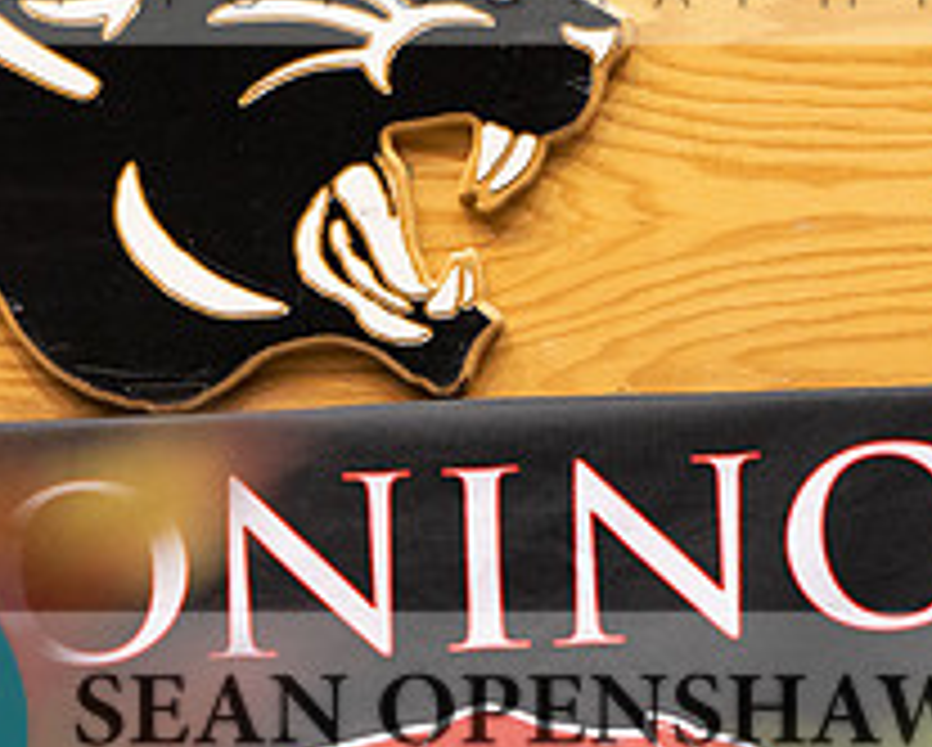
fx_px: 8918
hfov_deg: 6.0
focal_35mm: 323
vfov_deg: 4.8
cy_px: 272
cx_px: 288
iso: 6400
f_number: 2.8
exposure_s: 1/500
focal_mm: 123
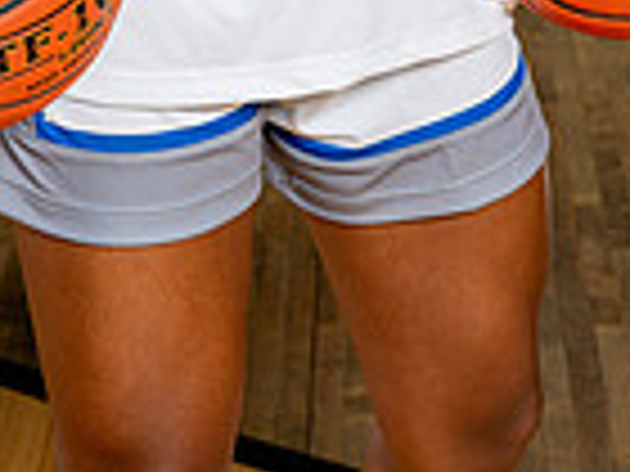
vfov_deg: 9.3
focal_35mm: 148
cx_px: 248
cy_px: -521
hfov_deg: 13.3
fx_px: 2694
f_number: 5.6
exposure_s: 1/250
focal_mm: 48
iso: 400
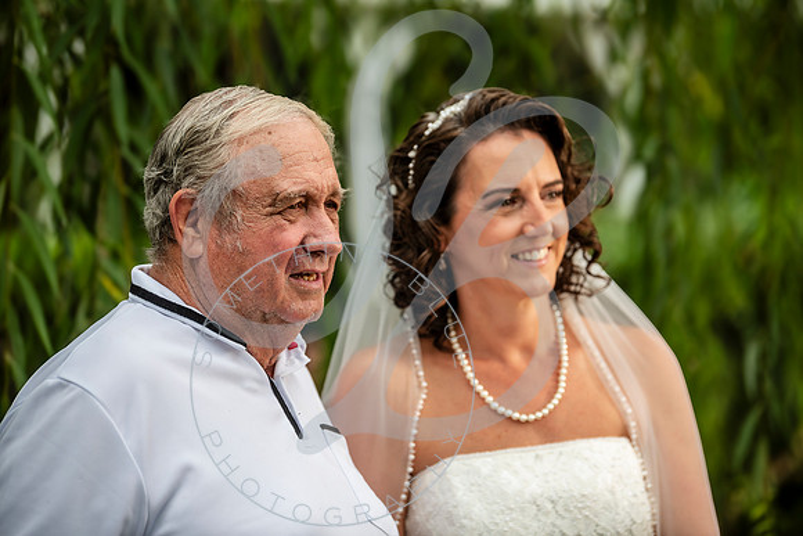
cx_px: 402
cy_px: 268
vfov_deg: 10.2
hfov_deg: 15.2
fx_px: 3012
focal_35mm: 135
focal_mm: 135
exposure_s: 1/1250
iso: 400
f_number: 2.8
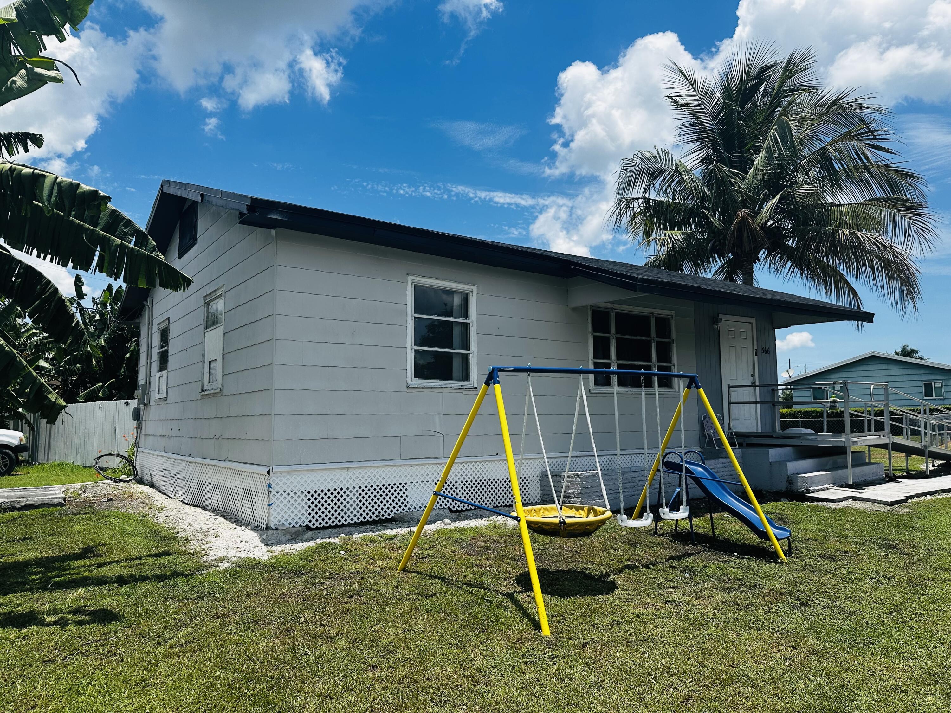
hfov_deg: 71.6
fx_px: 659
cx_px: 476
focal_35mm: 24
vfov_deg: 56.8
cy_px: 356
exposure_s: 1/4762
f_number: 1.78
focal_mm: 6.86
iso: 80
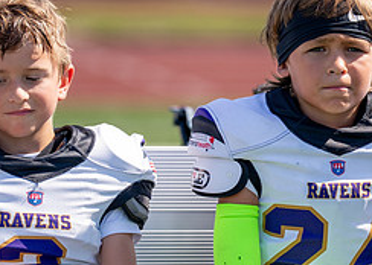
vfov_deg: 2.6
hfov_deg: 3.7
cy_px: 100
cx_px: 351
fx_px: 5765
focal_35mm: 546
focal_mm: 200
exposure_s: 1/2000
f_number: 2.8
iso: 200
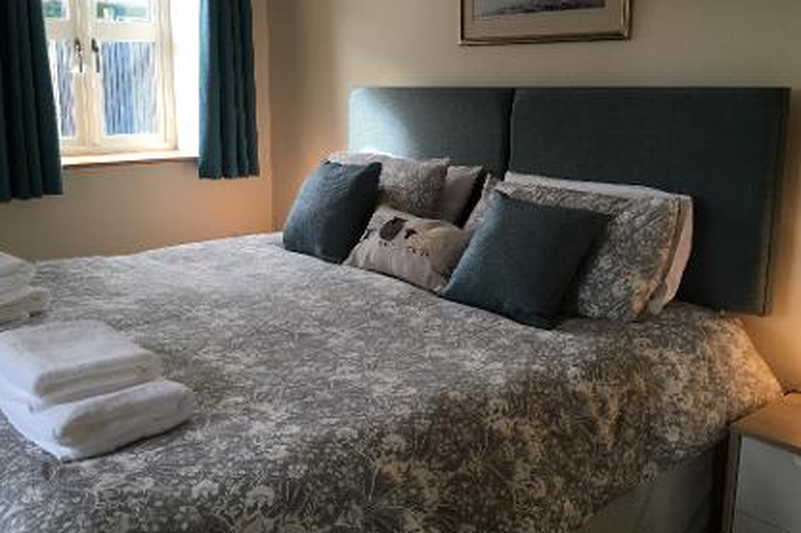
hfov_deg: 53.1
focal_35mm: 36
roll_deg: -0.3
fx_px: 801
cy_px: 232
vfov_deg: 36.8
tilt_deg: -11.8
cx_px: 367
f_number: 2.2
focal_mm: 4.15
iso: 40
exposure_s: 1/100
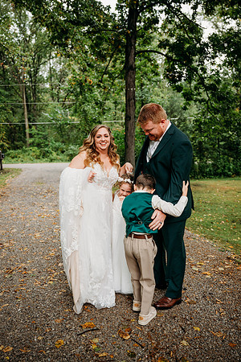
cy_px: 181
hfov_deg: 42.3
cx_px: 120
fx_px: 311
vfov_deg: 60.3
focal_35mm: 31
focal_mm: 31
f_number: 3.2
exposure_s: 1/500
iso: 200
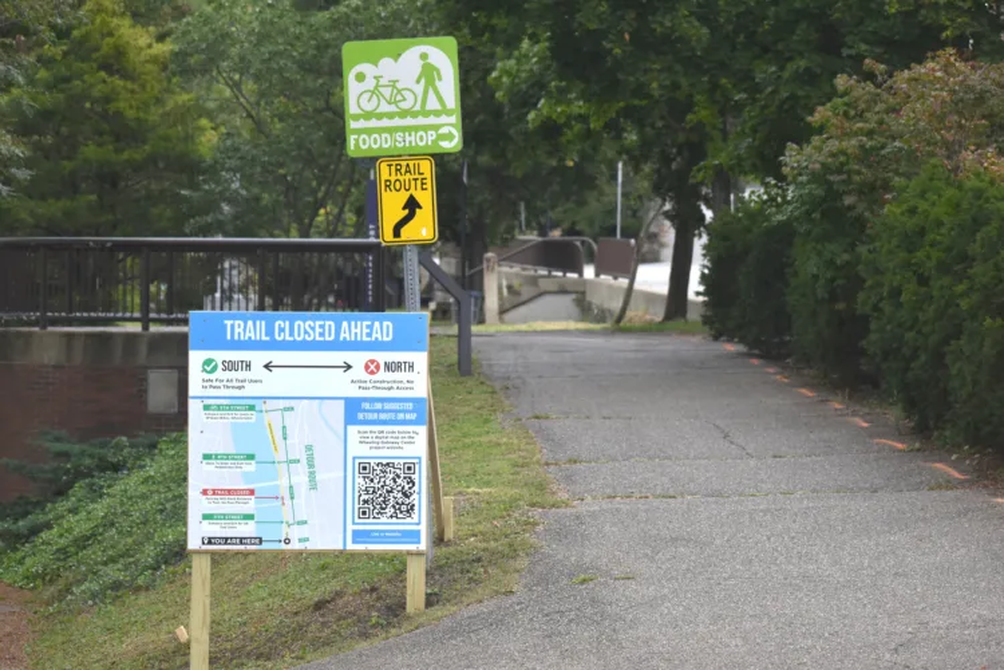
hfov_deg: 15.2
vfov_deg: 10.2
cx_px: 502
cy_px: 335
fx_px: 3765
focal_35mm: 135
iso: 400
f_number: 4.8
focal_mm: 90
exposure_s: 1/500
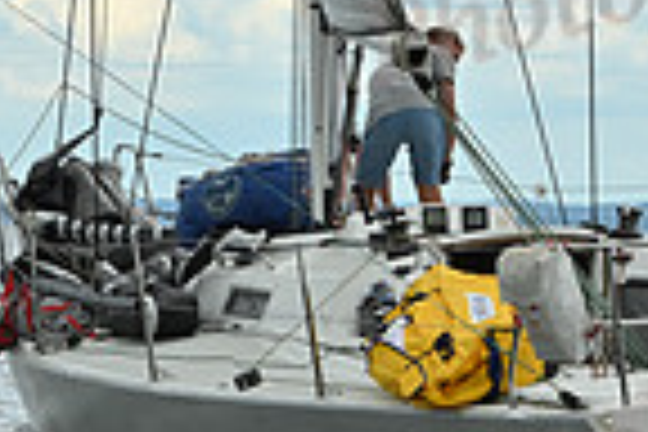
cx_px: 135
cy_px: 268
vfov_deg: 3.5
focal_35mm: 395
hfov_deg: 5.2
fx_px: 7109
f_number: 8
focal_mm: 98
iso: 250
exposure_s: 1/800
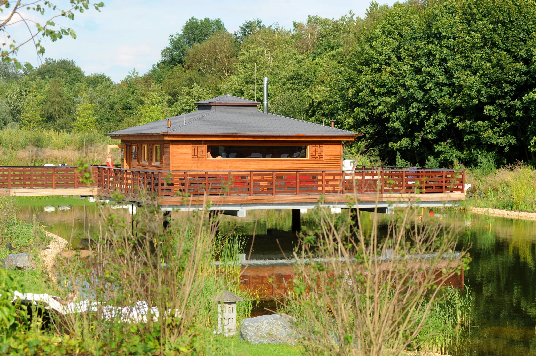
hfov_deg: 23.7
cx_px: 268
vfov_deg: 15.9
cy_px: 178
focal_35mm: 86
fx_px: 1279
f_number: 9
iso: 200
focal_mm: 86
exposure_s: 1/250
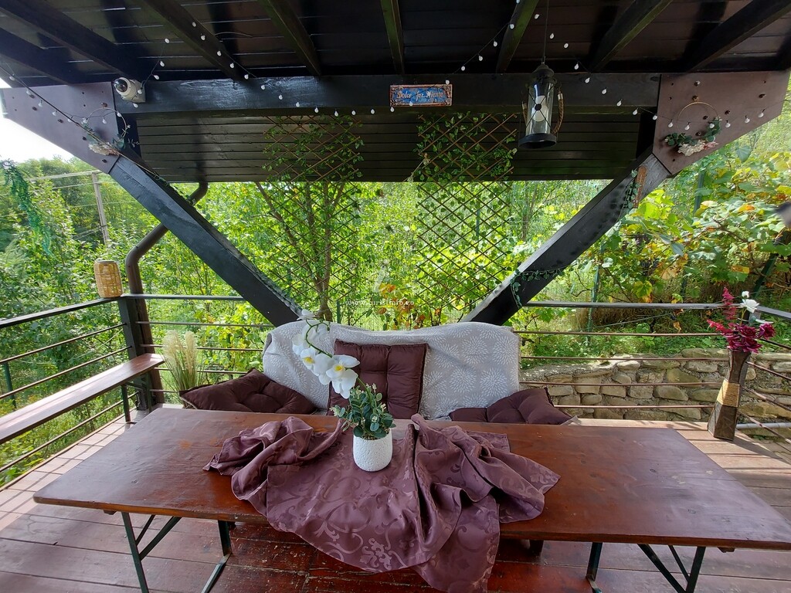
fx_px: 297
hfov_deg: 106.2
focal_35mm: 13
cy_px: 296
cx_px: 396
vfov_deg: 89.9
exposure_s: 1/217
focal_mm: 1.74
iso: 50
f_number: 2.2
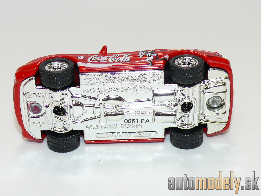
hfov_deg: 19.1
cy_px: 98
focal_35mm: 103
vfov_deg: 14.4
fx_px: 777
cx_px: 130
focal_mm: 13.5
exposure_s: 1/30
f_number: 4
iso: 100
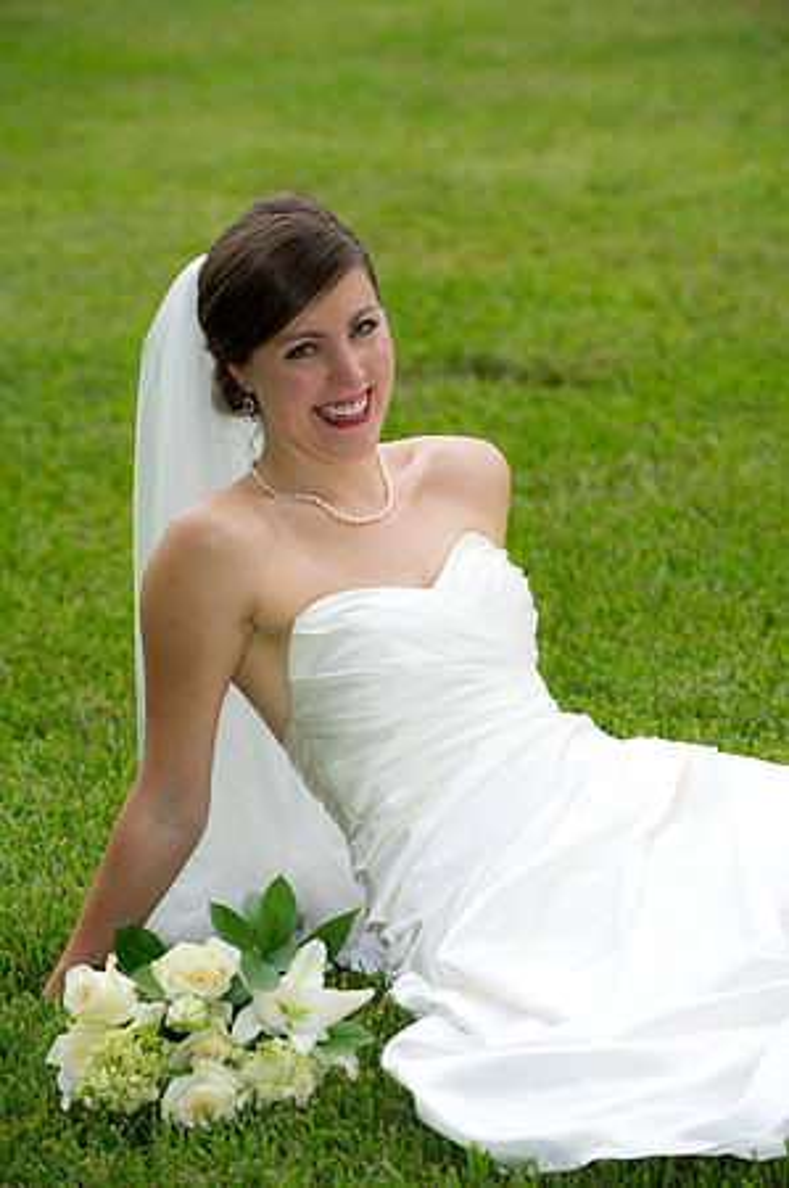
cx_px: 394
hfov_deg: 9.1
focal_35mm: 150
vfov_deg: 13.7
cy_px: 594
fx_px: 4942
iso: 400
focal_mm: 150
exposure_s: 1/250
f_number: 4.5
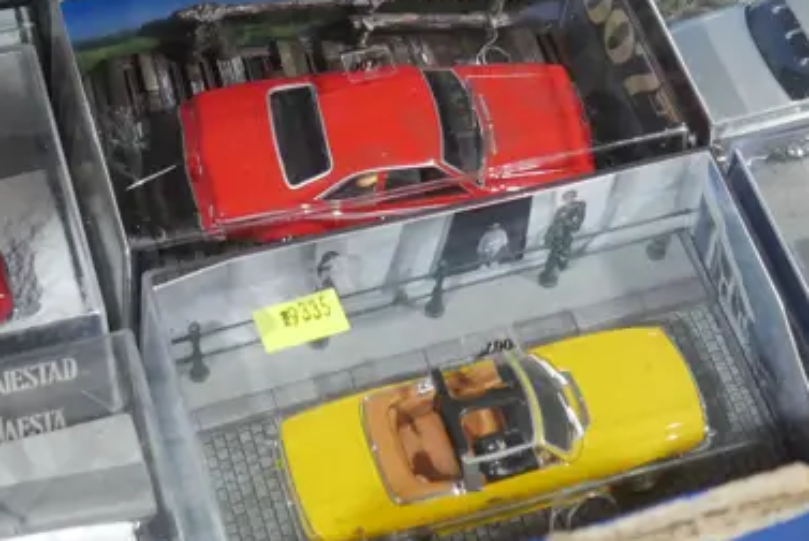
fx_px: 2159
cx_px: 476
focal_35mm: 96
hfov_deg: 21.2
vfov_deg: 14.2
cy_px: 115
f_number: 4
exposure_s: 1/60
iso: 1000
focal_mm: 17
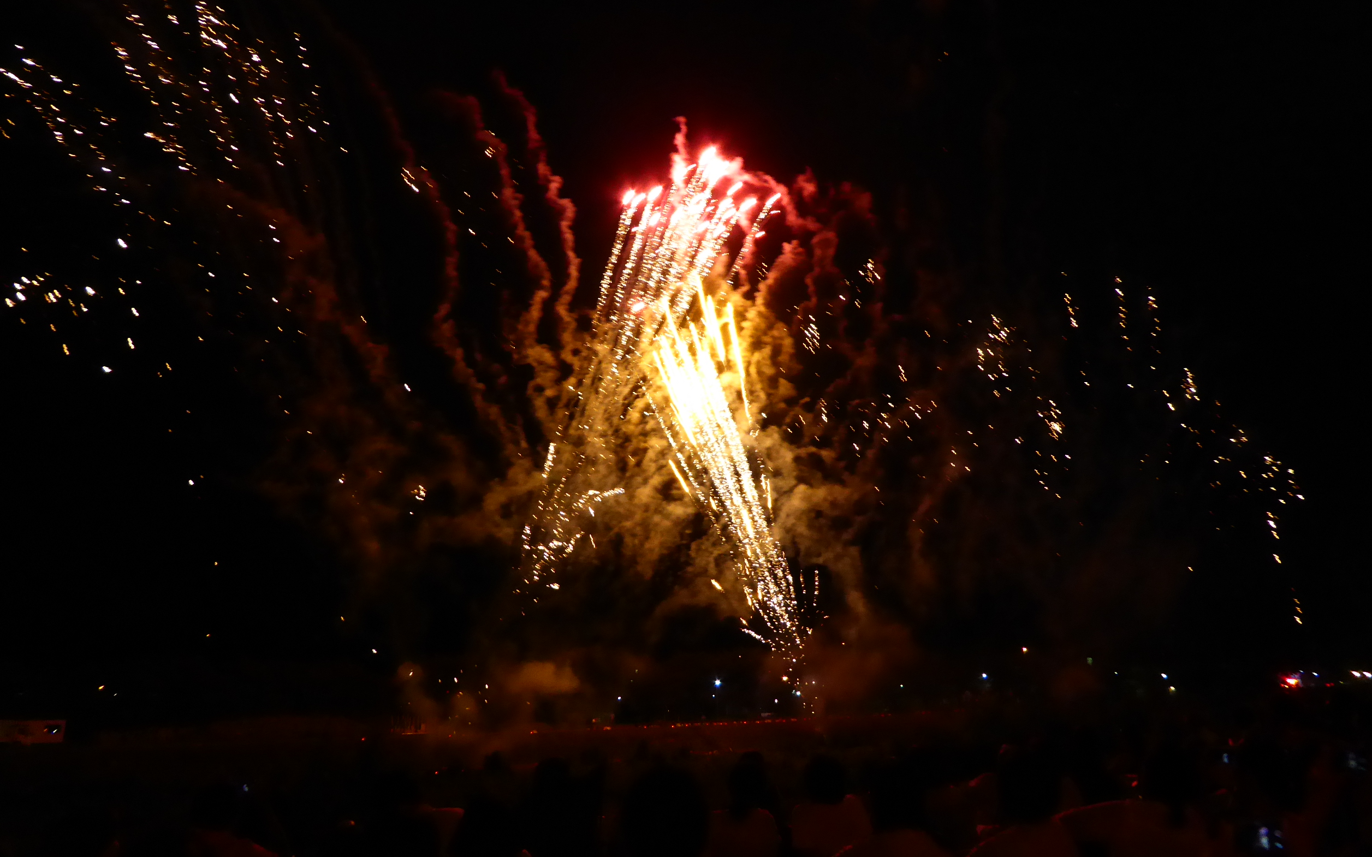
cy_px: 401
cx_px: 697
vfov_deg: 46.0
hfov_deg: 68.4
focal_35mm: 27
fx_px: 1009
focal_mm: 4.3
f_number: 3.3
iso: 640
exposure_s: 1/8
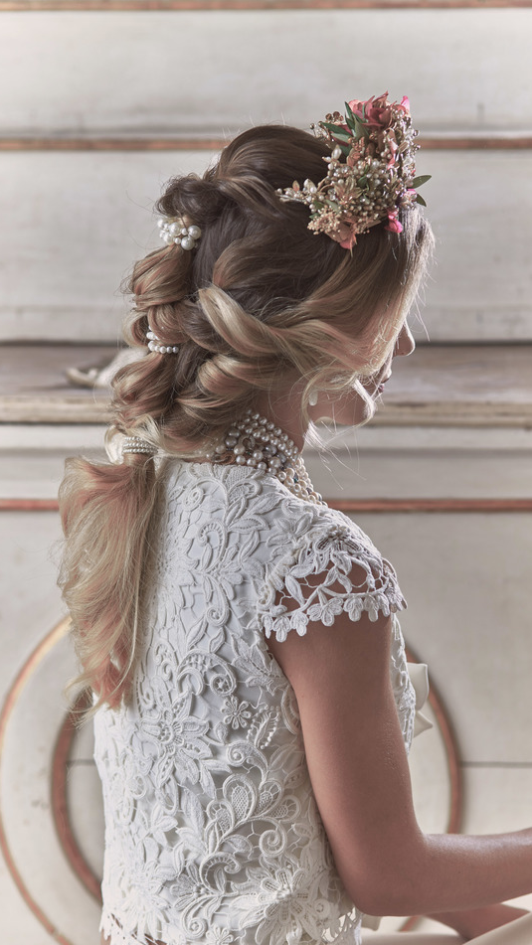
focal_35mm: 111
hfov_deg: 10.9
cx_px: 296
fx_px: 2783
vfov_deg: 19.3
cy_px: 475
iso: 320
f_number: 4.5
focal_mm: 105
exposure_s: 1/160
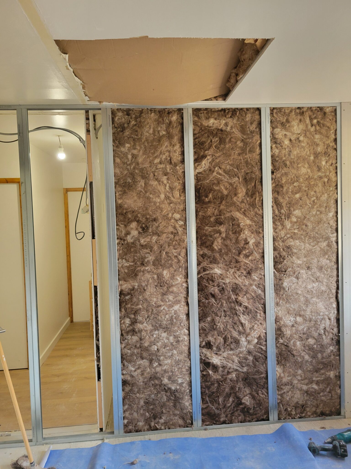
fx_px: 352
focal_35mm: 26
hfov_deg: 53.1
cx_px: 176
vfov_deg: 67.3
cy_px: 234
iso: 200
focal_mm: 5.4
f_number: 1.8
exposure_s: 1/60
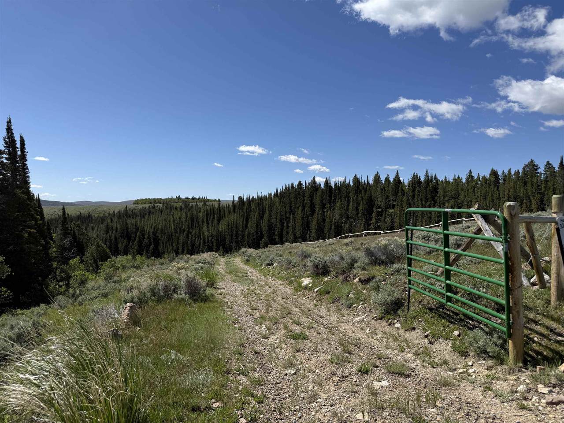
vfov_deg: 56.8
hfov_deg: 71.6
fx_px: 391
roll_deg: -1.0
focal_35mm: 24
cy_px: 212
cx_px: 282
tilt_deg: -2.9
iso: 80
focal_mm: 6.76
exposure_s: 1/6711
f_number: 1.78
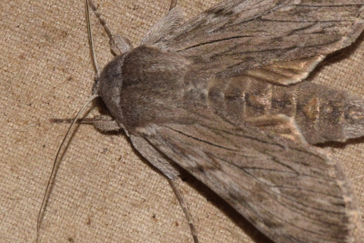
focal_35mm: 374
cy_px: 97
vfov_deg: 3.7
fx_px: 3783
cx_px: 248
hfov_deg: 5.5
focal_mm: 140
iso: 400
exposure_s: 1/200
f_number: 14
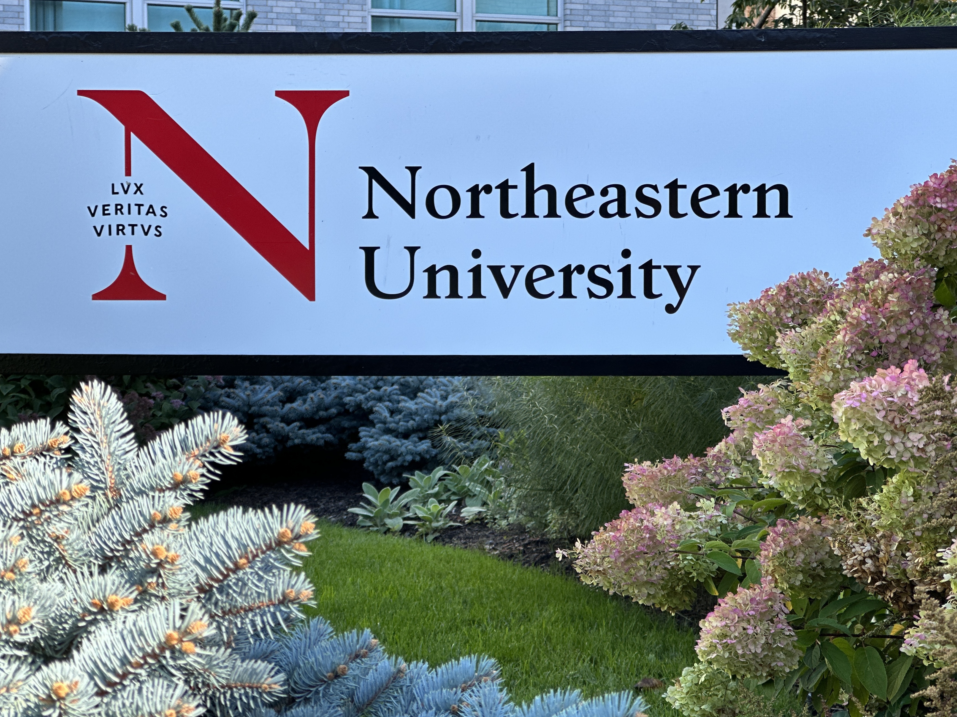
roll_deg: -0.4
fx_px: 2405
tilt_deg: -1.8
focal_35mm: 87
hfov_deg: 22.5
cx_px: 509
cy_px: 404
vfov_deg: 17.0
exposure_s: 1/121
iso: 25
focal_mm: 9
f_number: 2.8
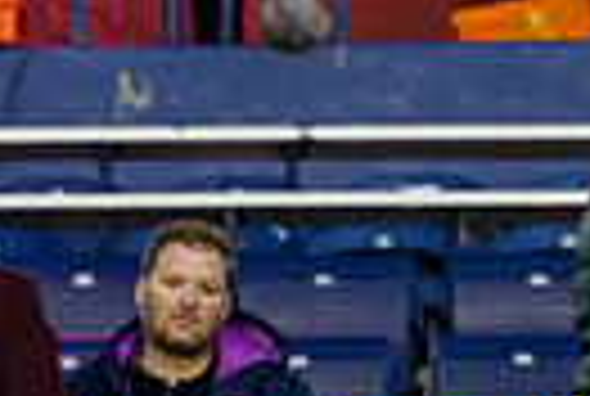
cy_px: 919
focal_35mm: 942
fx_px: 15473
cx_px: -108
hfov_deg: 2.2
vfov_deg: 1.5
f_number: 4
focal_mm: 200
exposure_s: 1/500
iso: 10000
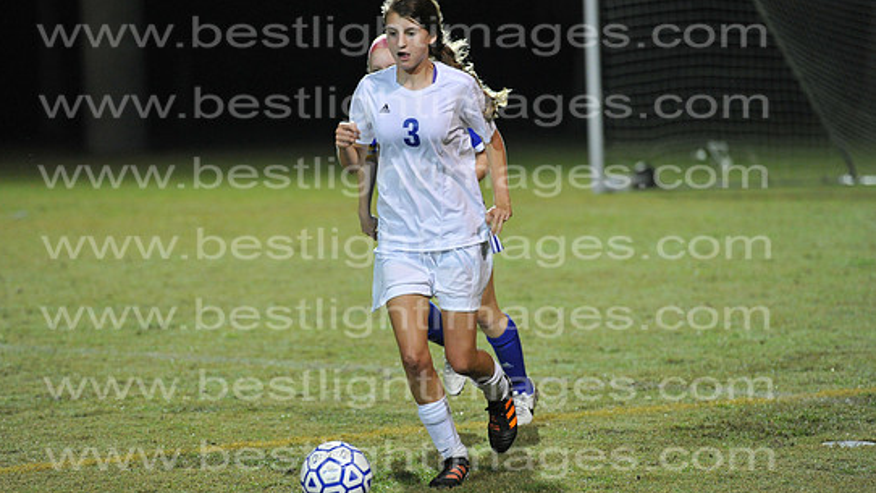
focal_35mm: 224
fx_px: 5204
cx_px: 409
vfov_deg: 5.4
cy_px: 283
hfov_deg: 9.6
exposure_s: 1/500
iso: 5000
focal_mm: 200
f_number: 3.5
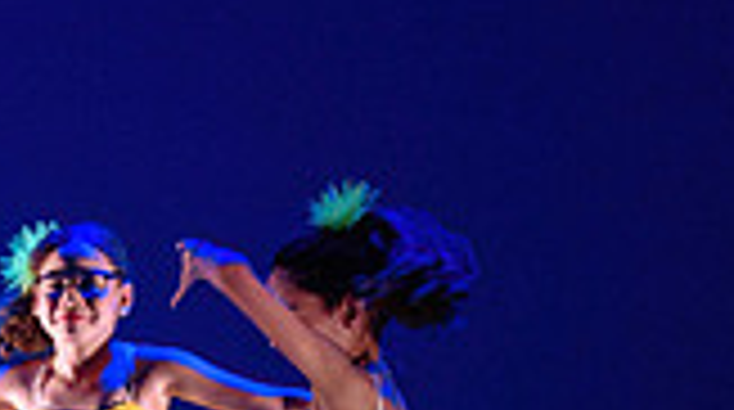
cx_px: -465
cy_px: 437
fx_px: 9228
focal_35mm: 475
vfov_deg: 2.5
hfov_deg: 4.5
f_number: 2.8
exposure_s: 1/160
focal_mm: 102
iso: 1600
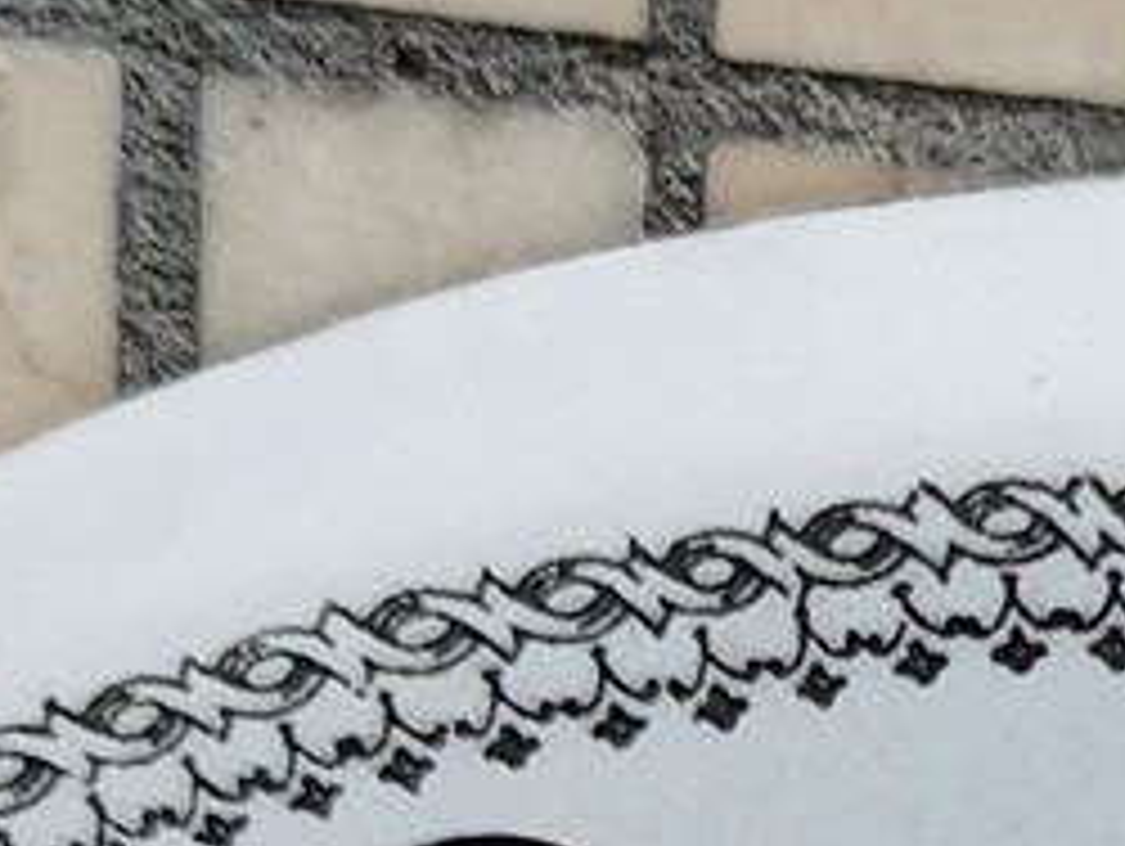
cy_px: 1732
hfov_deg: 13.3
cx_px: 1814
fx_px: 4489
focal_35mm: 138
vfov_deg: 9.9
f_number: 1.7
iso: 50
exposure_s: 1/643
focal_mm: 5.31
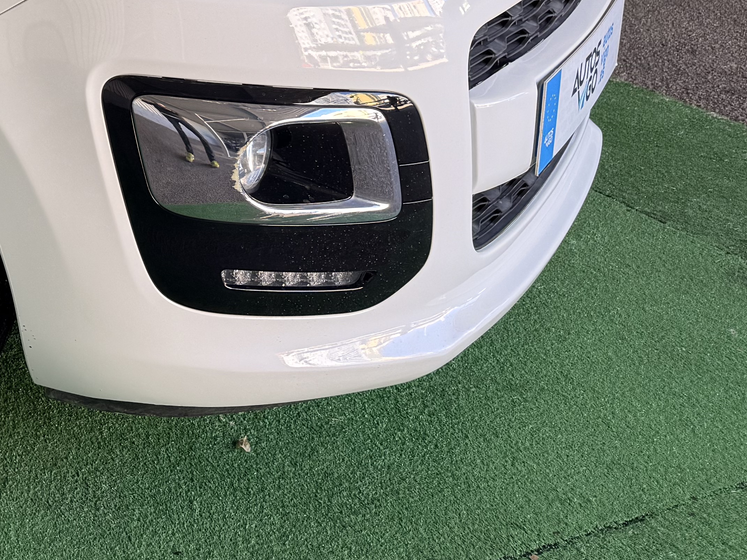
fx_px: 1381
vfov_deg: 21.2
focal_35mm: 64
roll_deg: +2.1
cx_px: -248
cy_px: -126
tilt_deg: -12.5
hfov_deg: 25.6
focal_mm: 6.76
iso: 64
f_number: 1.78
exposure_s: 1/144
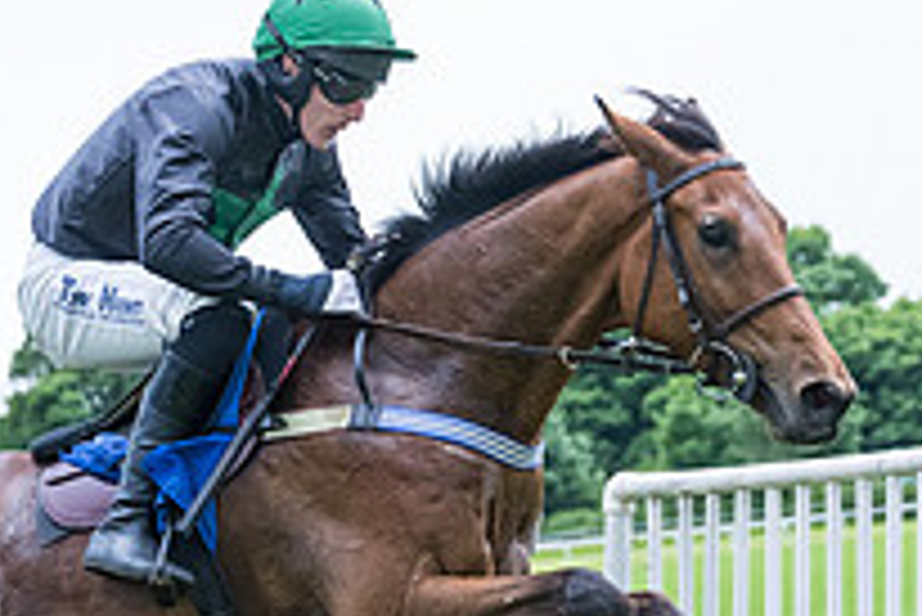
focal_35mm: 231
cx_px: 222
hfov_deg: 8.9
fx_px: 5920
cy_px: 766
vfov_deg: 5.9
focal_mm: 70
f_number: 4
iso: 2000
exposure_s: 1/2000
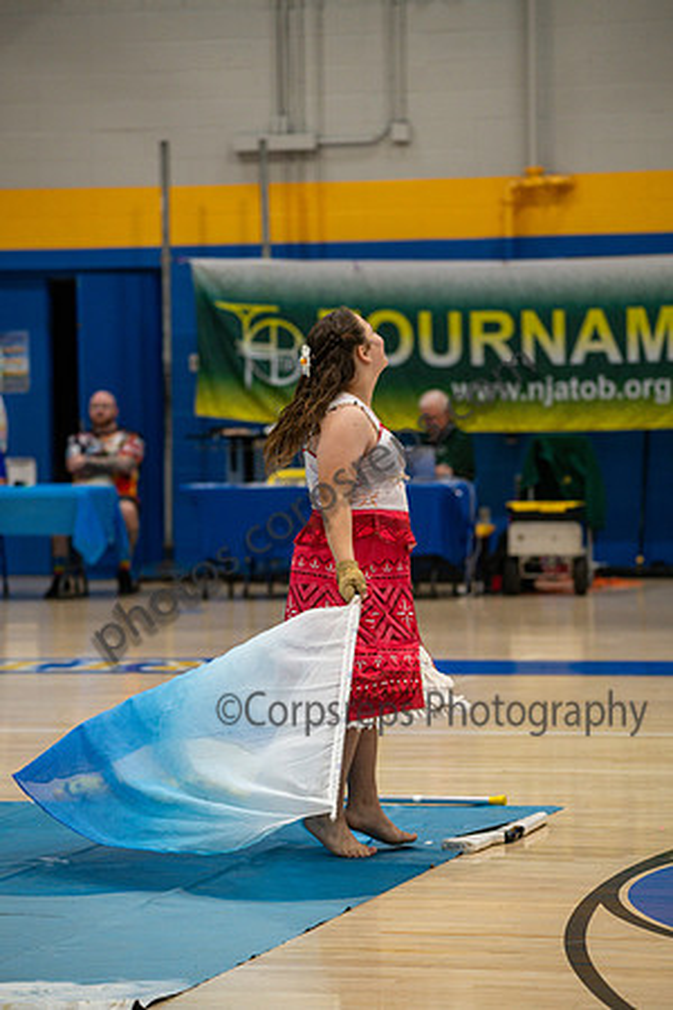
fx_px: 3926
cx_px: 336
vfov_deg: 14.7
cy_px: 505
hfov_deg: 9.8
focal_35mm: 140
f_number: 4
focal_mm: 140
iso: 2800
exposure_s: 1/500
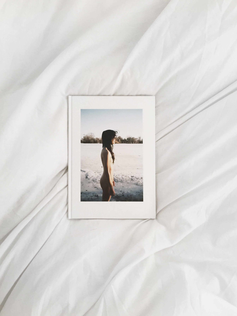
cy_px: 158
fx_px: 265
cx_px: 118
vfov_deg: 61.7
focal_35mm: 29
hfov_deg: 48.2
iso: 125
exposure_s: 1/17
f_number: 2.2
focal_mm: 4.15
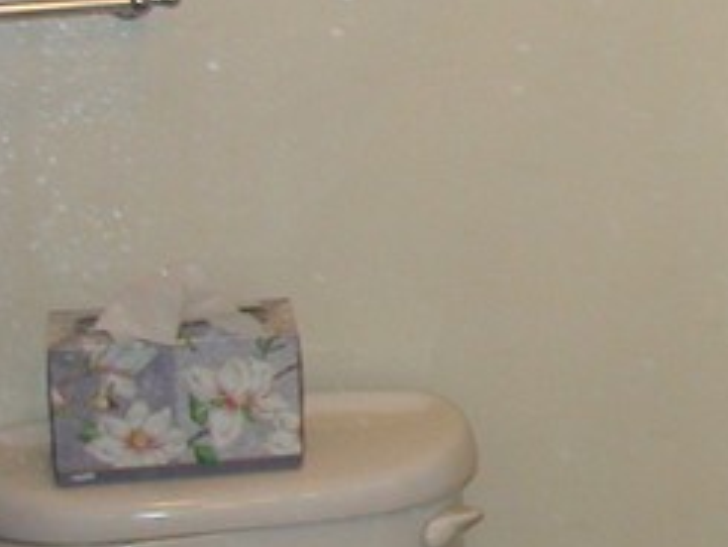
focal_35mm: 146
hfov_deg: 12.1
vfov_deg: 10.1
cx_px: 1414
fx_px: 3072
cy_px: 134
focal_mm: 8.9
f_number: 2.8
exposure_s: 1/60
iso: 200
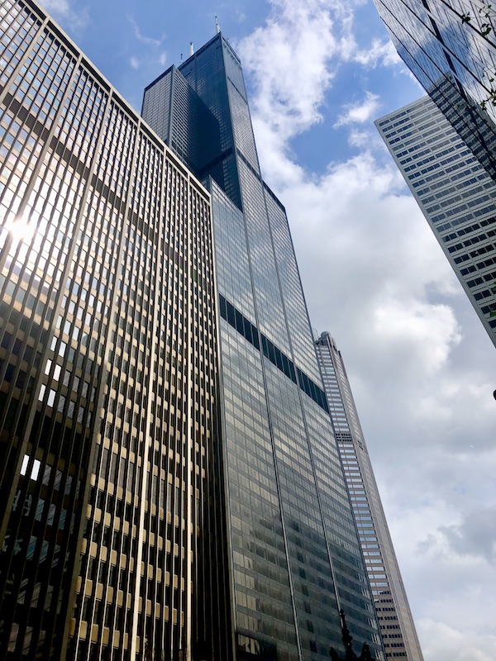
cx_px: 248
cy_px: 330
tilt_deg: +44.4
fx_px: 535
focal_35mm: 28
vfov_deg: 63.4
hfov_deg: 49.7
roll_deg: +5.7
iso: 25
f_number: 1.8
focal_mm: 4
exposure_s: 1/4425
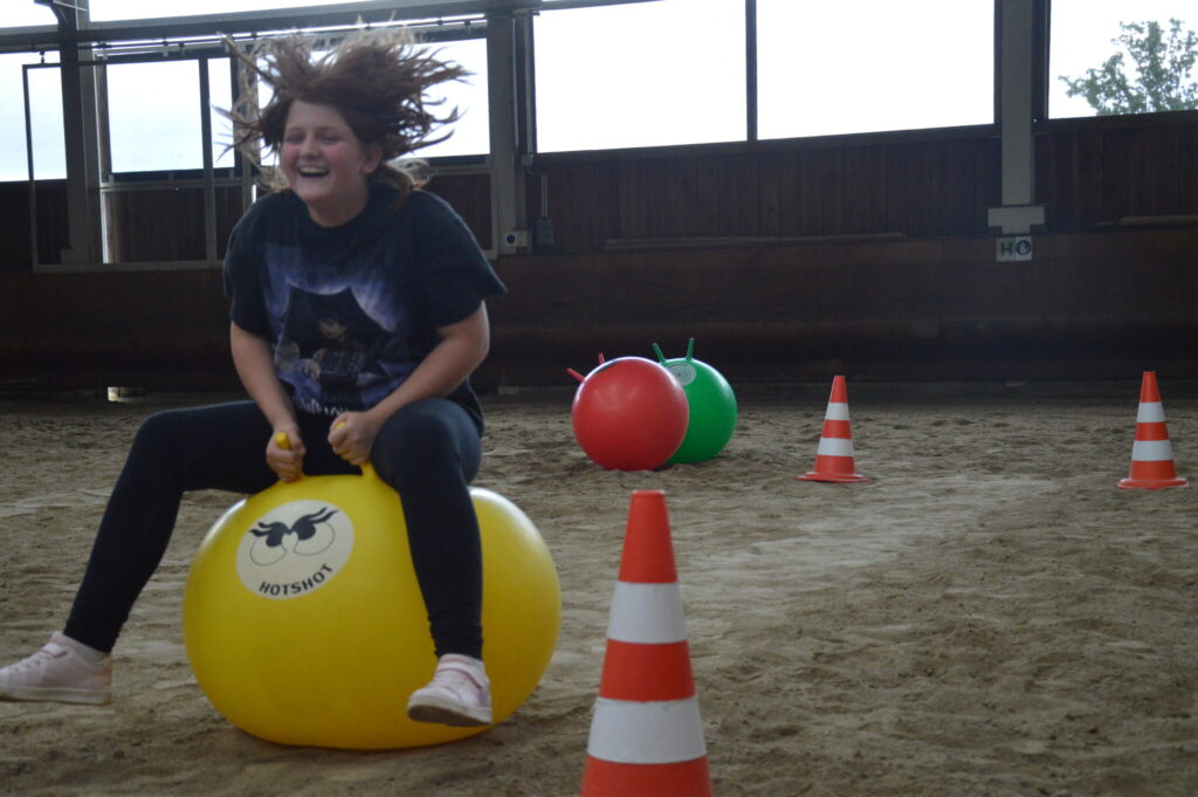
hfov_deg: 35.1
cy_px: 398
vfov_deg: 23.7
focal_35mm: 57
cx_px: 599
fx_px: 1895
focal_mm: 38
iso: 1600
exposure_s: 1/500
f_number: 4.5
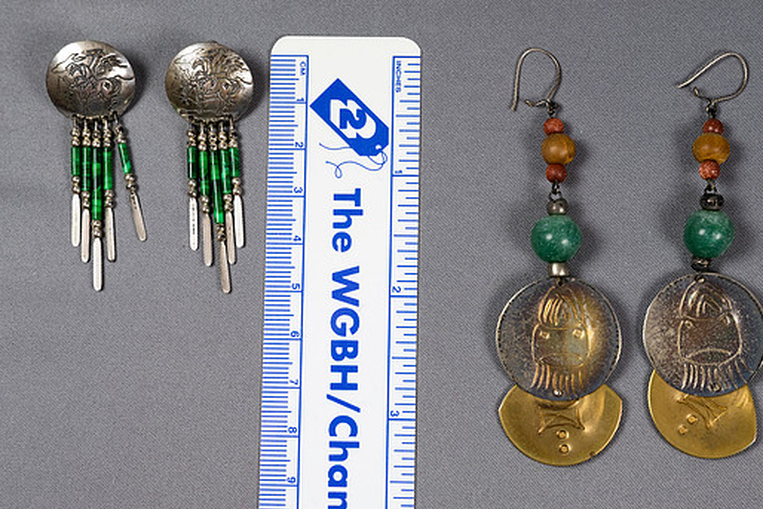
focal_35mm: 79
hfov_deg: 25.7
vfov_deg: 17.3
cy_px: 252
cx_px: 398
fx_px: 1675
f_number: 9
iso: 400
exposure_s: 1/100
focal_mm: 70
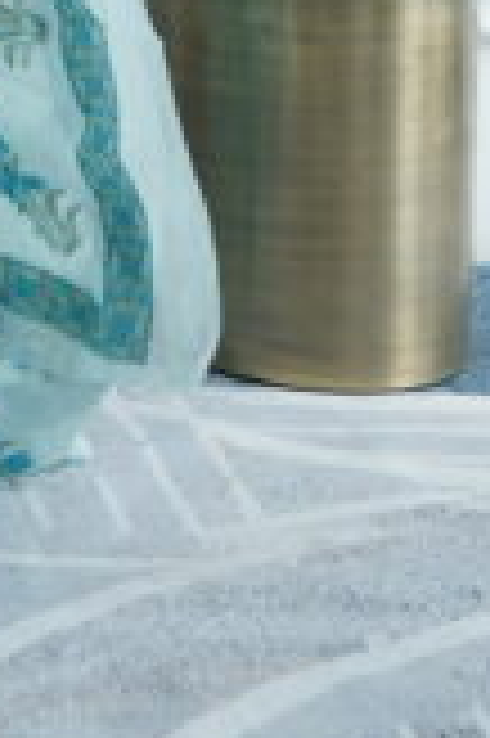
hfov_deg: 6.8
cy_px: -1170
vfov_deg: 9.5
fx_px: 3826
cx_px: -800
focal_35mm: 187
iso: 200
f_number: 5.6
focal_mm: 34
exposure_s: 1/100
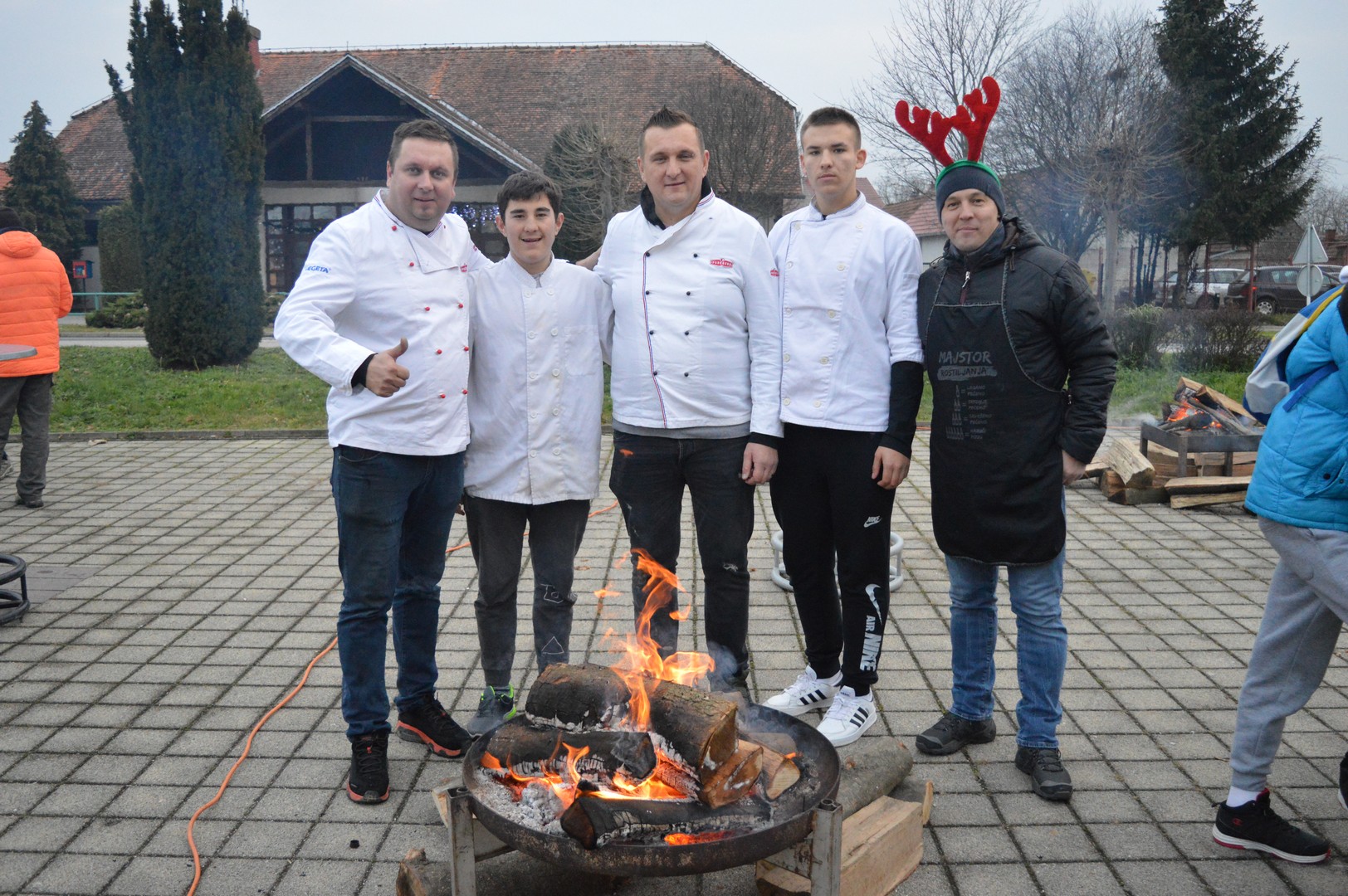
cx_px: 674
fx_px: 1235
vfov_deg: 39.9
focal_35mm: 33
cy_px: 448
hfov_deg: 57.3
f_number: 4
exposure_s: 1/640
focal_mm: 22
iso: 3200
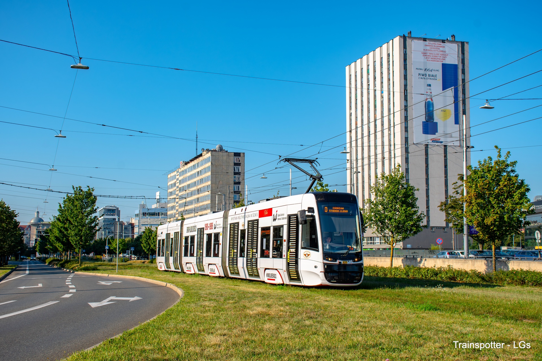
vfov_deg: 28.1
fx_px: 723
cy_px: 180
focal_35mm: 48
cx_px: 271
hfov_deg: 41.1
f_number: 8
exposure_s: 1/500
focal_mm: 32
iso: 100
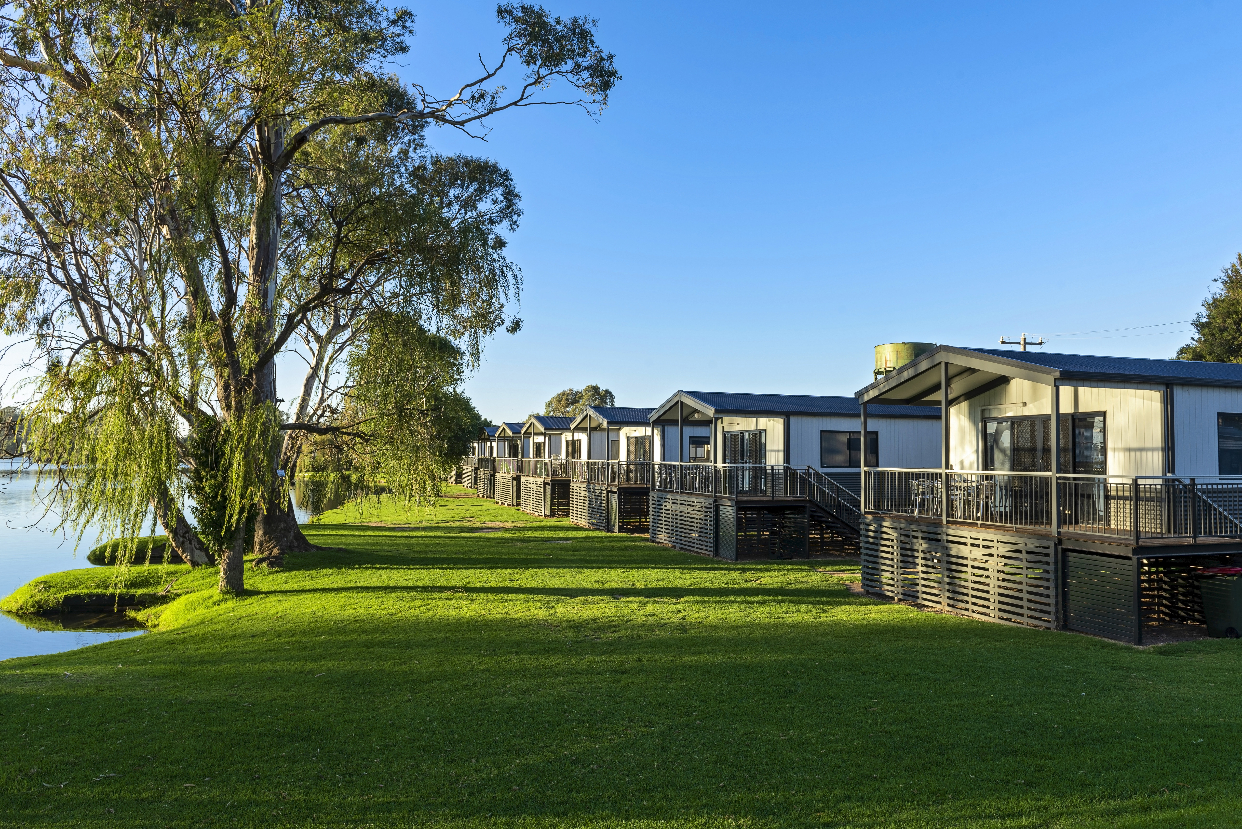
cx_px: 621
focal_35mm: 24
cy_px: 414
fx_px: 828
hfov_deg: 73.7
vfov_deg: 53.2
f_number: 10
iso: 100
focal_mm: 24
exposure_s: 1/80
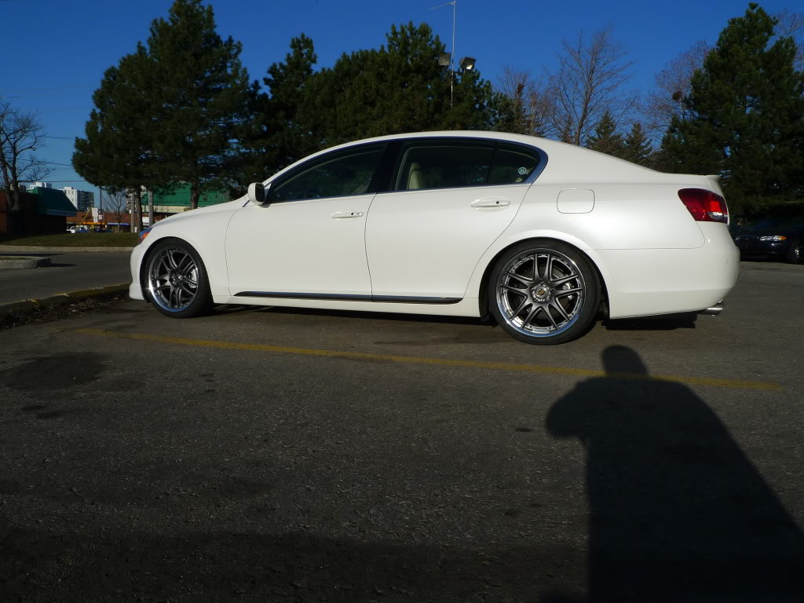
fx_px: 557
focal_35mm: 24
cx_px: 402
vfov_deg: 56.8
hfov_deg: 71.6
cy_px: 302
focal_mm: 5.1
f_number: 5.6
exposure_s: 1/800
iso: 80
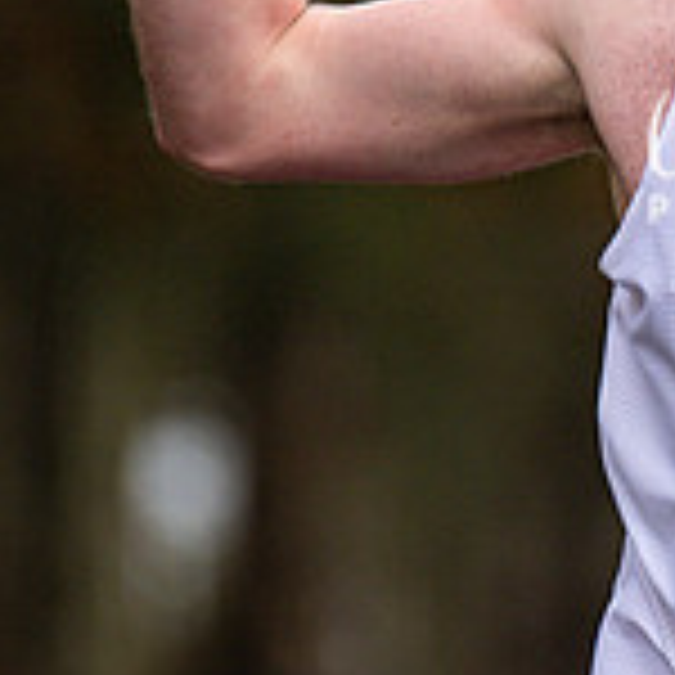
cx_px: 940
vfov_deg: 1.2
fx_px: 32695
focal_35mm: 1482
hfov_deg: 1.2
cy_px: 68
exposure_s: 1/1600
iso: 450
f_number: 2.8
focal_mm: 300
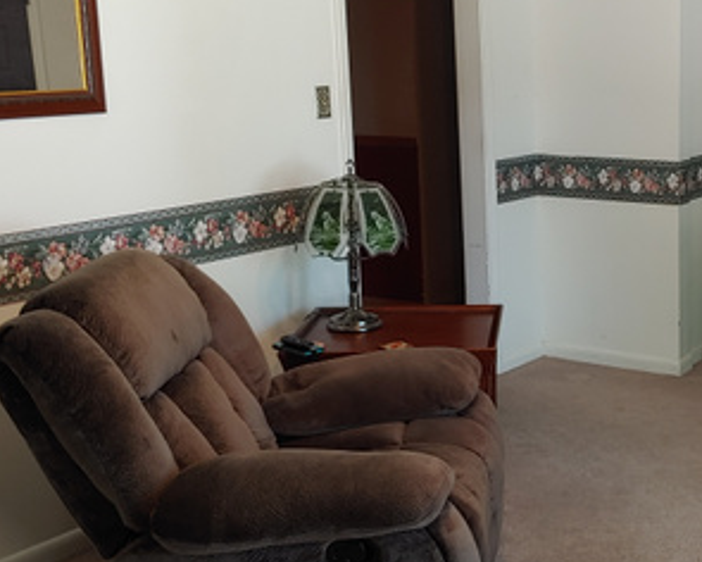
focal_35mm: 53
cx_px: 626
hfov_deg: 33.6
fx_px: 1101
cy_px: 269
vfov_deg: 28.6
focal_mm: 4.23
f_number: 1.5
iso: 100
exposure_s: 1/60
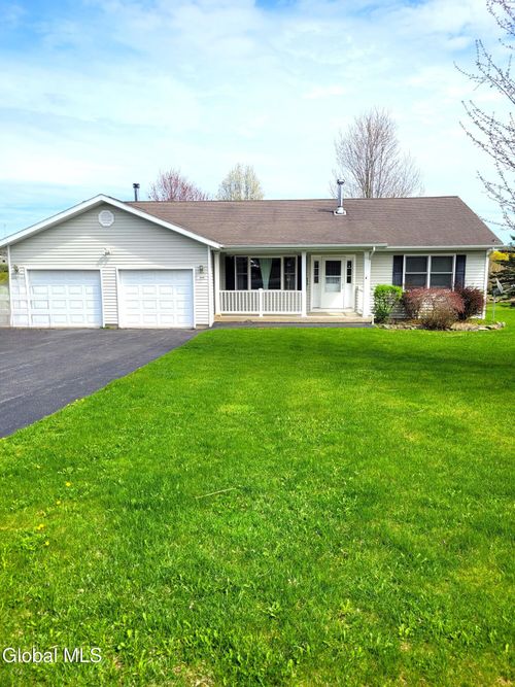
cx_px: 258
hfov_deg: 53.0
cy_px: 344
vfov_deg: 67.3
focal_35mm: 26
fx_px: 516
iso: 40
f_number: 1.8
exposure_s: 1/2635
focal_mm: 5.4
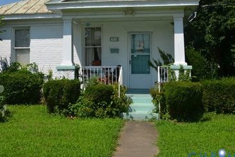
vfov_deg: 25.9
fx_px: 340
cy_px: 53
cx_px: 86
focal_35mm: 52
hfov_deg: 37.9
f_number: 9
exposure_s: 1/320
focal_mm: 24
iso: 100
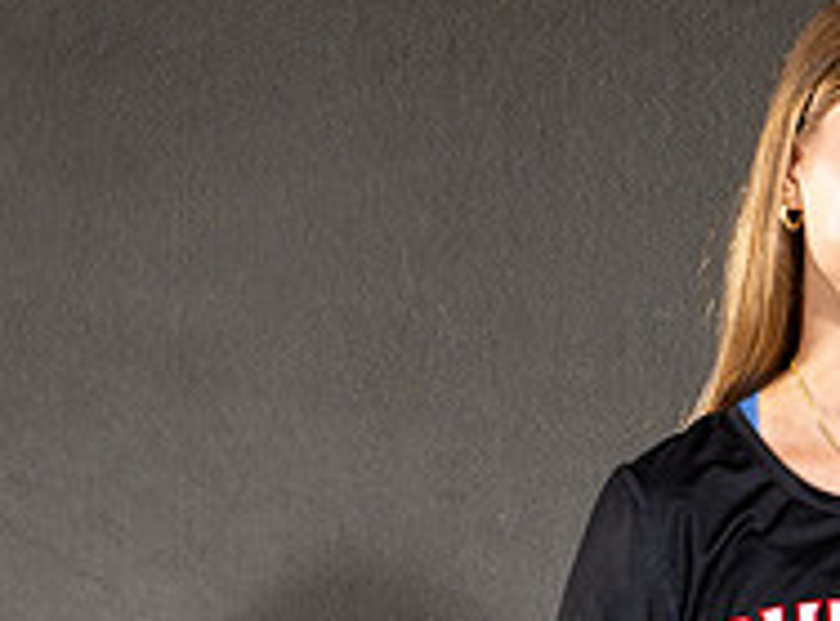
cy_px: 473
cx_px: 1058
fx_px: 8571
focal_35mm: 355
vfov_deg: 4.1
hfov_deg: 5.6
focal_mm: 62
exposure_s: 1/100
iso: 160
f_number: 6.3
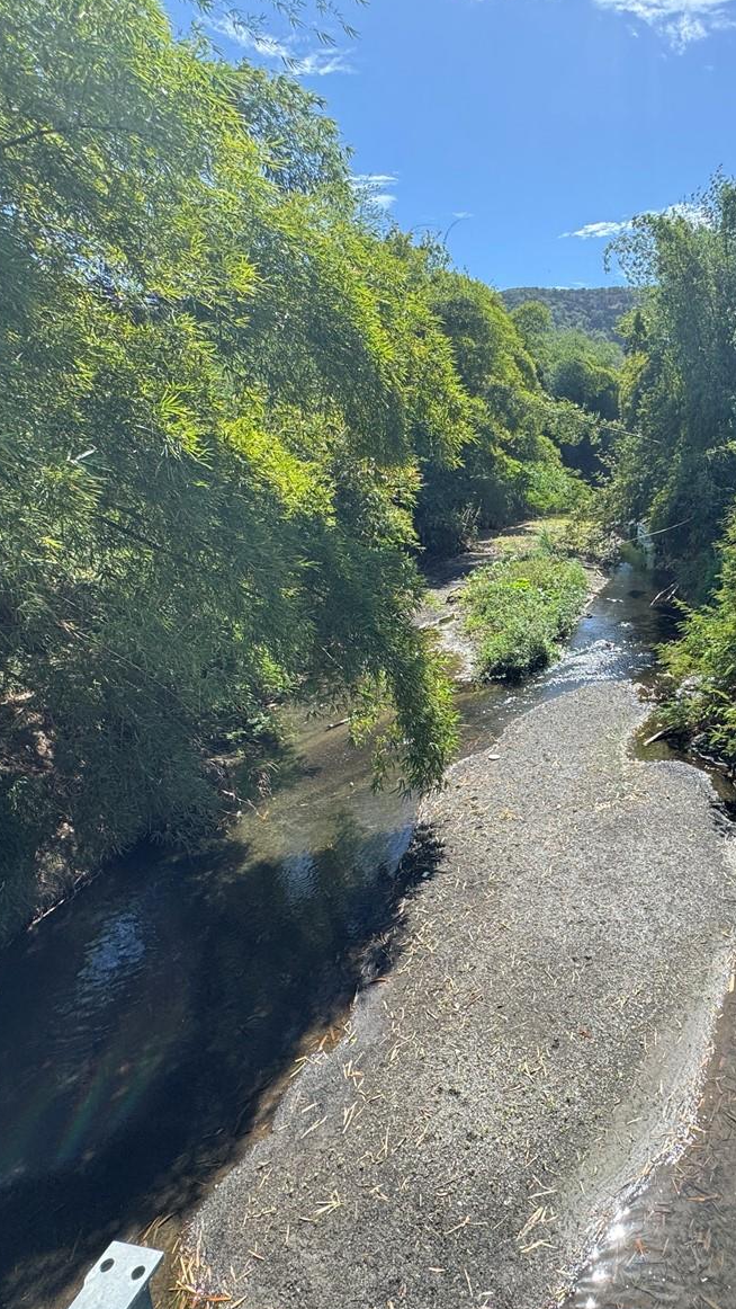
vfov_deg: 83.8
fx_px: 728
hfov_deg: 51.6
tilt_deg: -16.4
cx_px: 542
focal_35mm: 21
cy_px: 643
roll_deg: -0.5
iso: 50
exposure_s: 1/664
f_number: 2.2
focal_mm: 2.22
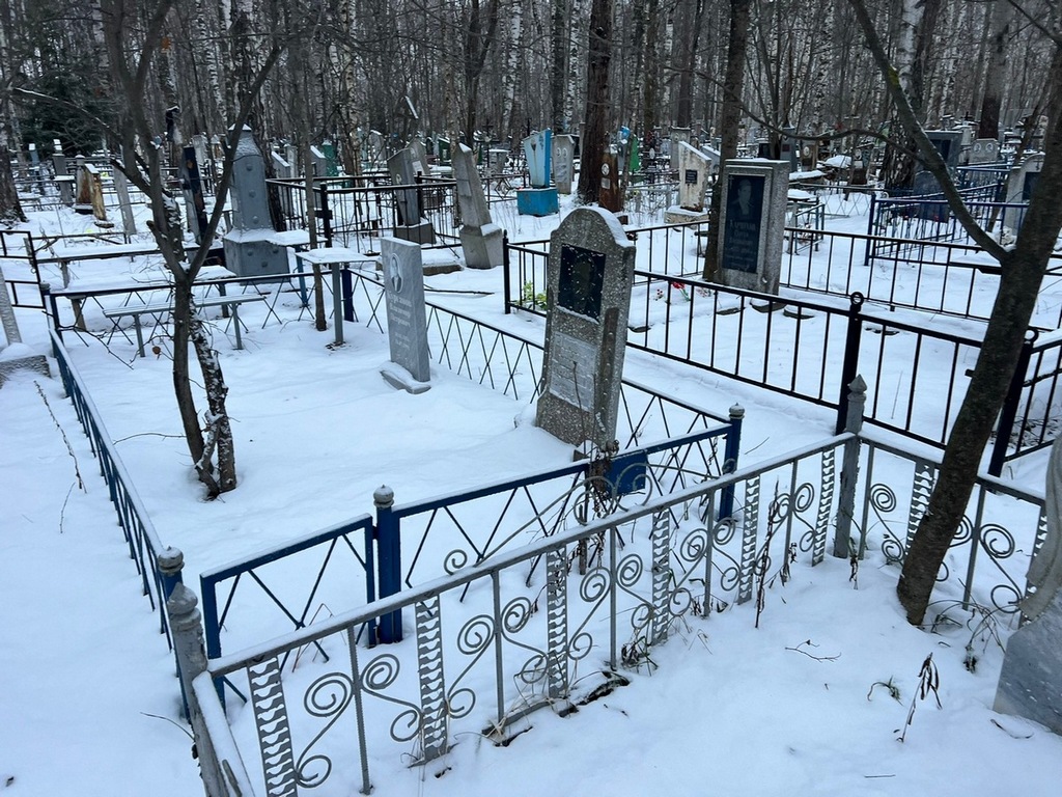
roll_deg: -0.7
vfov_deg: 53.1
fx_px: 798
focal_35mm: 26
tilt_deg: -15.5
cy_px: 398
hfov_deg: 67.3
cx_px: 531
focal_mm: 5.7
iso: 100
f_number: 1.5
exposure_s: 1/121
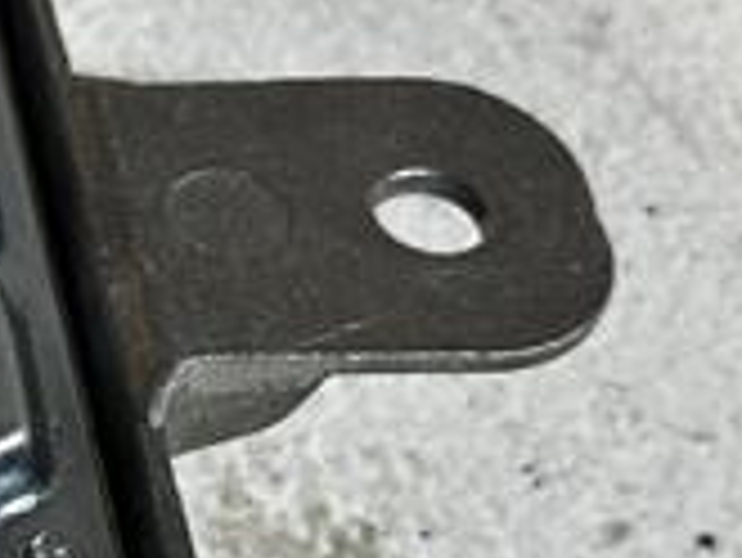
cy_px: 387
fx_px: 3990
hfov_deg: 10.1
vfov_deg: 8.0
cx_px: -504
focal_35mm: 186
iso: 50
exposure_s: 1/100
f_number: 1.78
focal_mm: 6.86
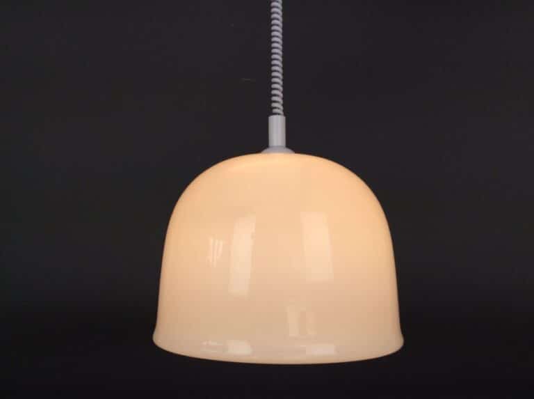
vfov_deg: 44.0
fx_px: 493
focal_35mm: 32
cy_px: 200
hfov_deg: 56.9
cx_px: 267
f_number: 2.4
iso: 32
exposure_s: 1/311
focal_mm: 3.3
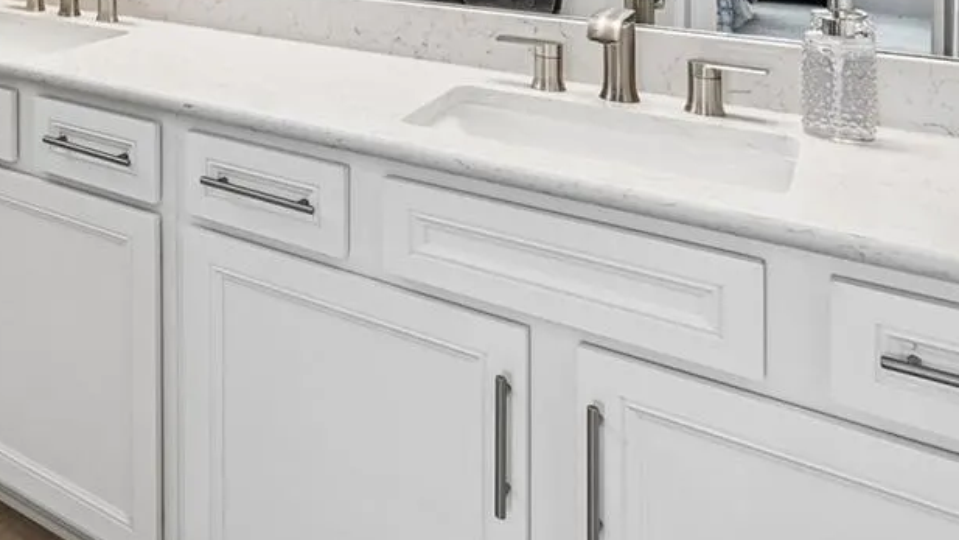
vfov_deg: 26.4
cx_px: -73
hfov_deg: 42.6
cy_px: -165
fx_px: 966
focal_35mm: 38
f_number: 8
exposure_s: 1/100
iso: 400
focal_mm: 14
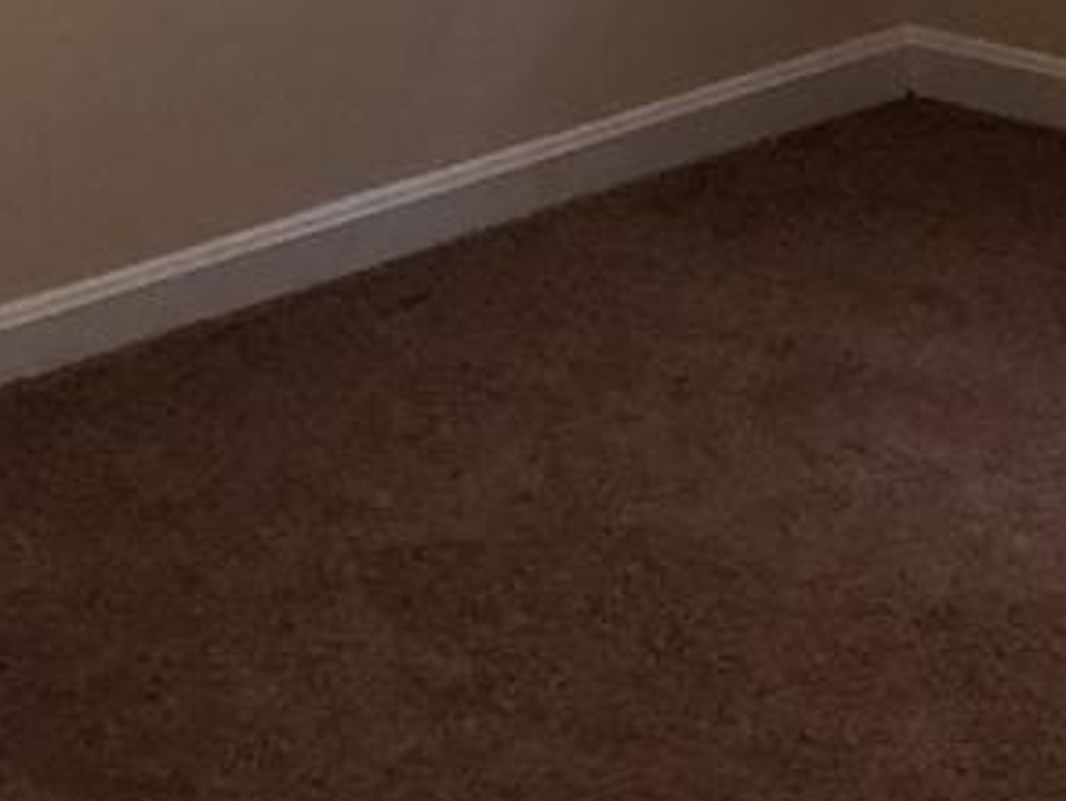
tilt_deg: -10.2
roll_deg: +1.2
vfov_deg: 10.4
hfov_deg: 14.3
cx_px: 805
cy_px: -435
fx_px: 4222
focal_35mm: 137
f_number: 1.8
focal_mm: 4
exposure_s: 1/13
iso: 100
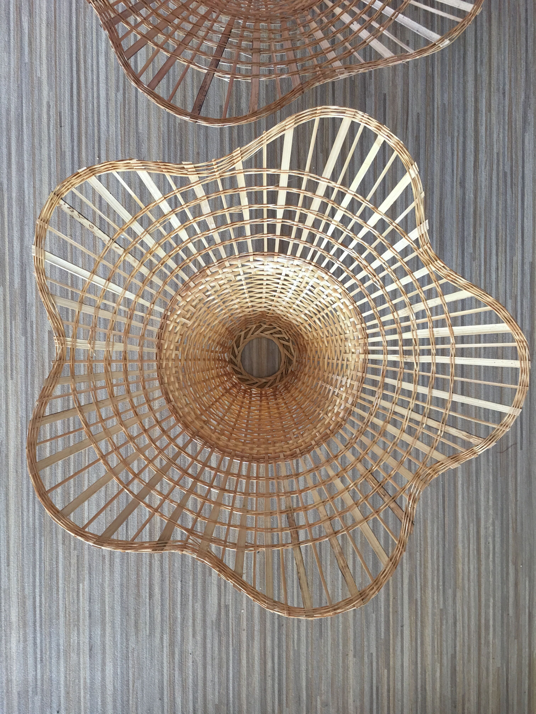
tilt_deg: -88.0
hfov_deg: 48.2
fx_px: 599
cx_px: 268
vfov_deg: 61.7
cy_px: 357
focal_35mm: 29
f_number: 2.2
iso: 50
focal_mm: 4.15
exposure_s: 1/17
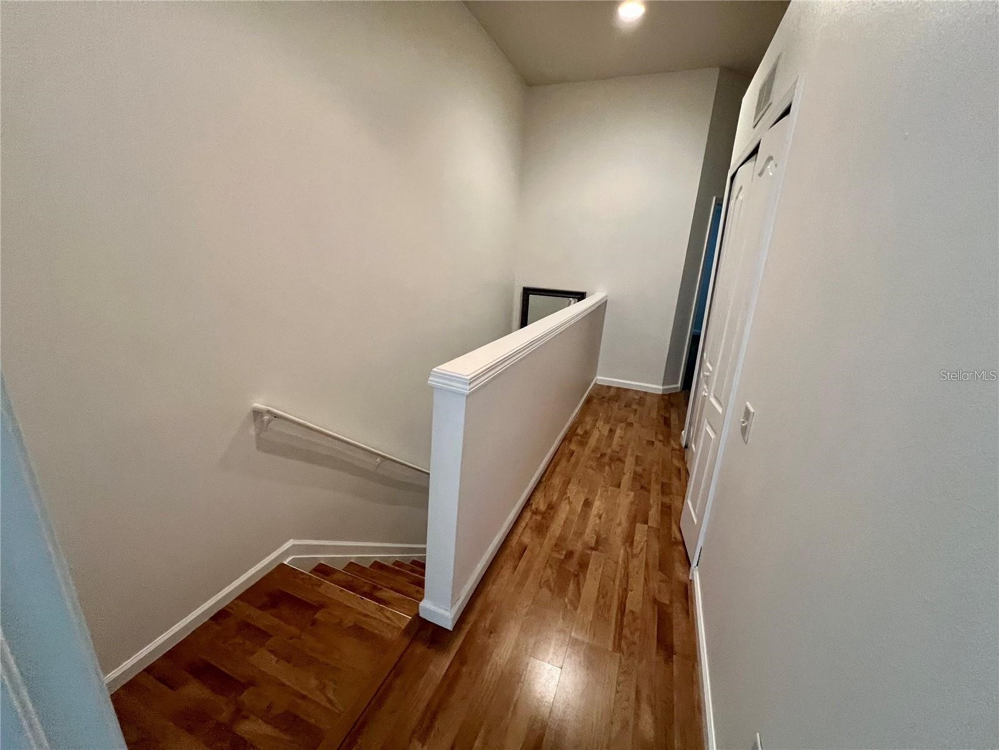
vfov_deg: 89.9
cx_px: 500
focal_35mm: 13
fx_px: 375
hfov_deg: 106.2
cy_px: 375
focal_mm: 1.57
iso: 320
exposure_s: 1/60
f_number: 1.8
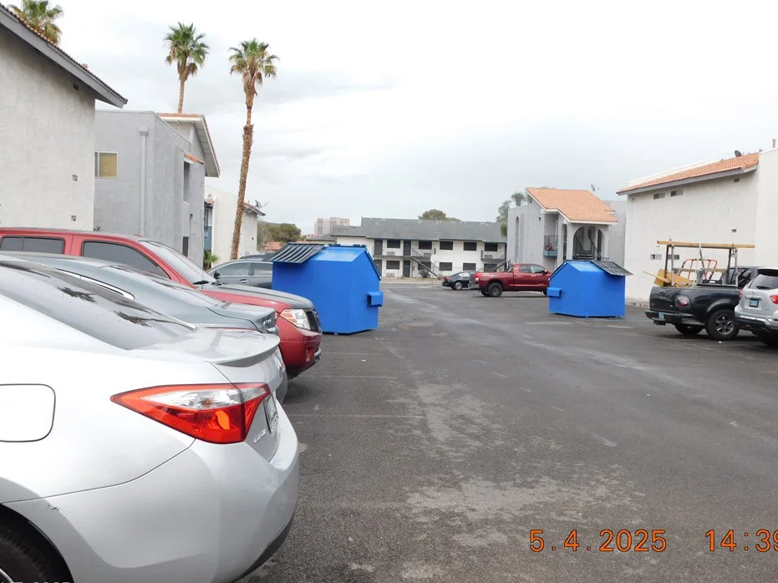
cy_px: 287
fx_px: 742
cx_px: 414
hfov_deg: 55.3
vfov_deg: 42.9
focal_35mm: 33
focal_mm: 5.3
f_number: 3.2
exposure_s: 1/800
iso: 125
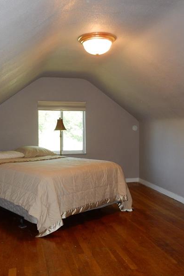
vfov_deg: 54.4
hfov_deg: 37.8
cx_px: 84
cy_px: 138
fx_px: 268
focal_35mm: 35
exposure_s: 1/30
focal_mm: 4.5
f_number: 3.7
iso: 200
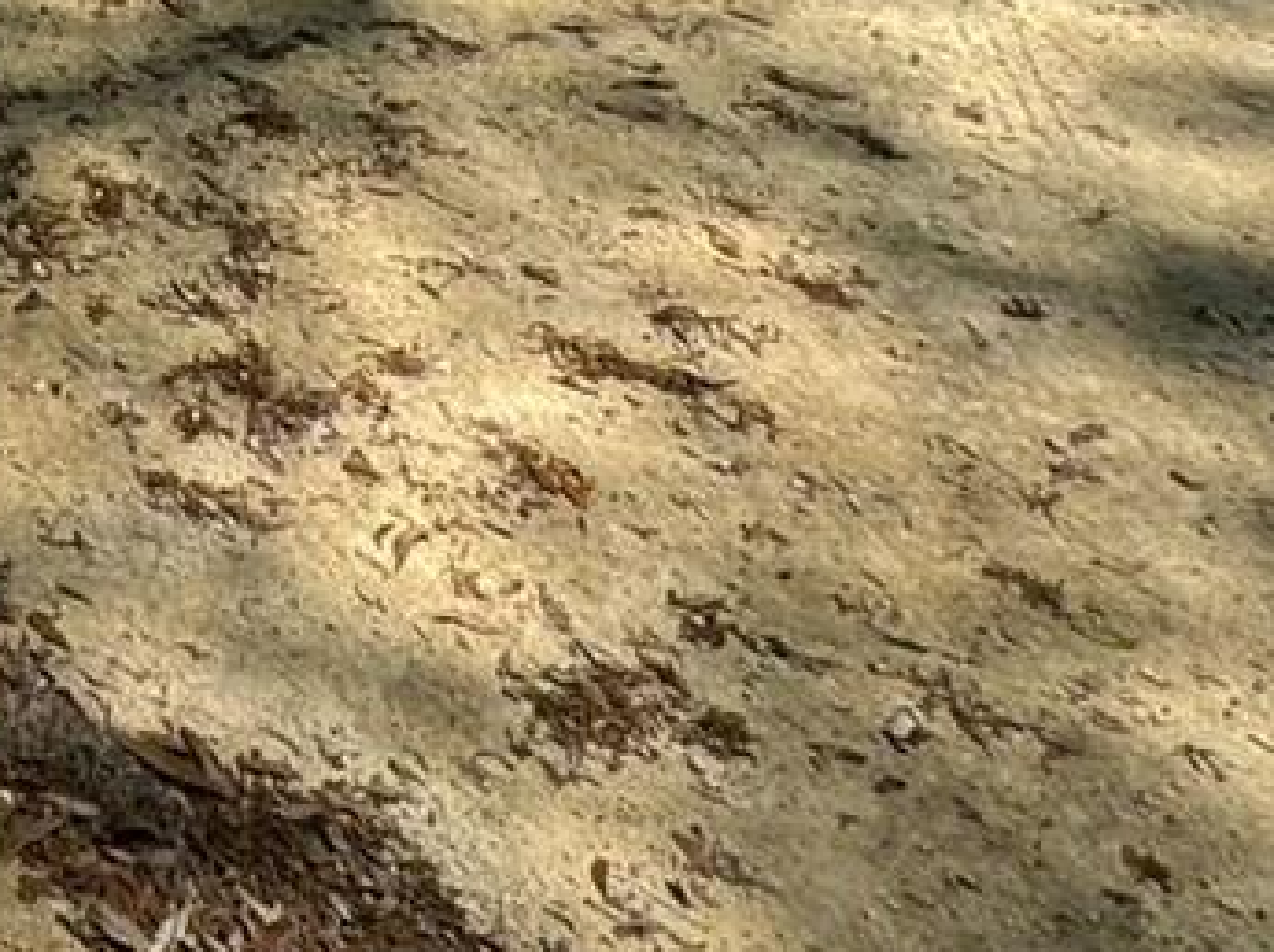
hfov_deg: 25.0
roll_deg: +0.3
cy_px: -1162
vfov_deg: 15.6
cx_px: -465
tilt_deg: +0.1
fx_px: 2390
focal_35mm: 65
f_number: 2.2
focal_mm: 2.22
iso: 50
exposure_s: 1/763
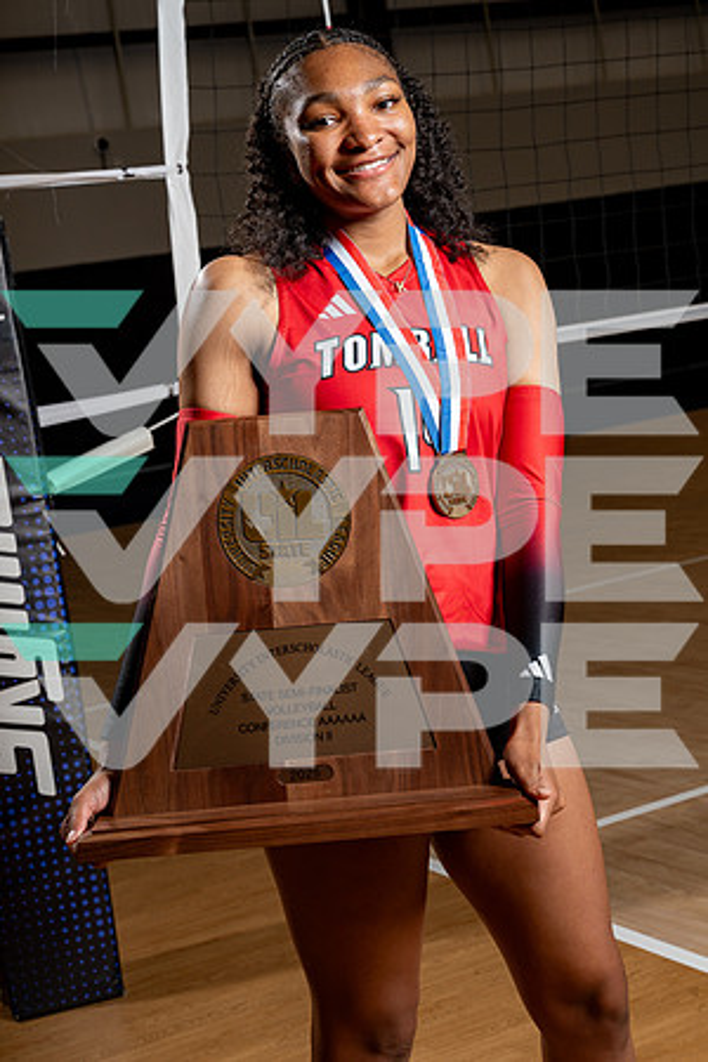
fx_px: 1947
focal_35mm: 66
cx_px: 354
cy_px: 531
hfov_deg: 20.6
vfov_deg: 30.5
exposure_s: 1/250
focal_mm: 66
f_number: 8
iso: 100
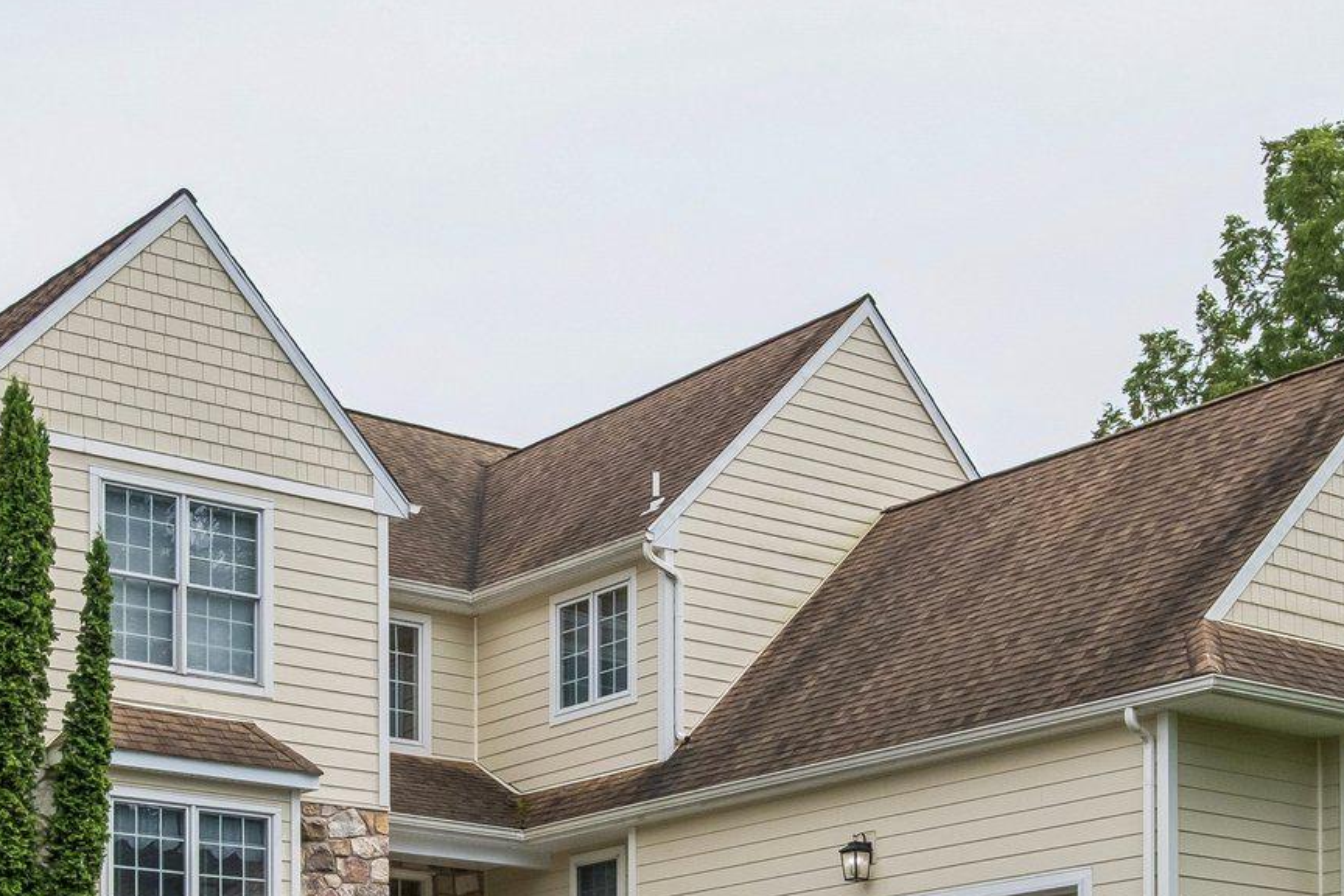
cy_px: 673
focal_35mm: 64
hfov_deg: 31.3
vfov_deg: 21.1
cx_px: 518
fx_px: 2389
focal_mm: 18.2
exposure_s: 1/640
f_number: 8
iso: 250
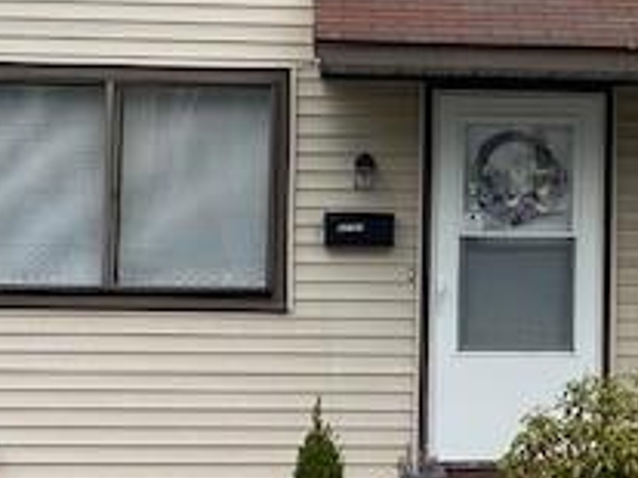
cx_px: 666
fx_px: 2966
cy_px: 120
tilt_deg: +1.2
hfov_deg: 12.1
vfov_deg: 9.2
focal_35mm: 161
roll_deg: -1.3
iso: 20
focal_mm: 6
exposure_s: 1/516
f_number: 2
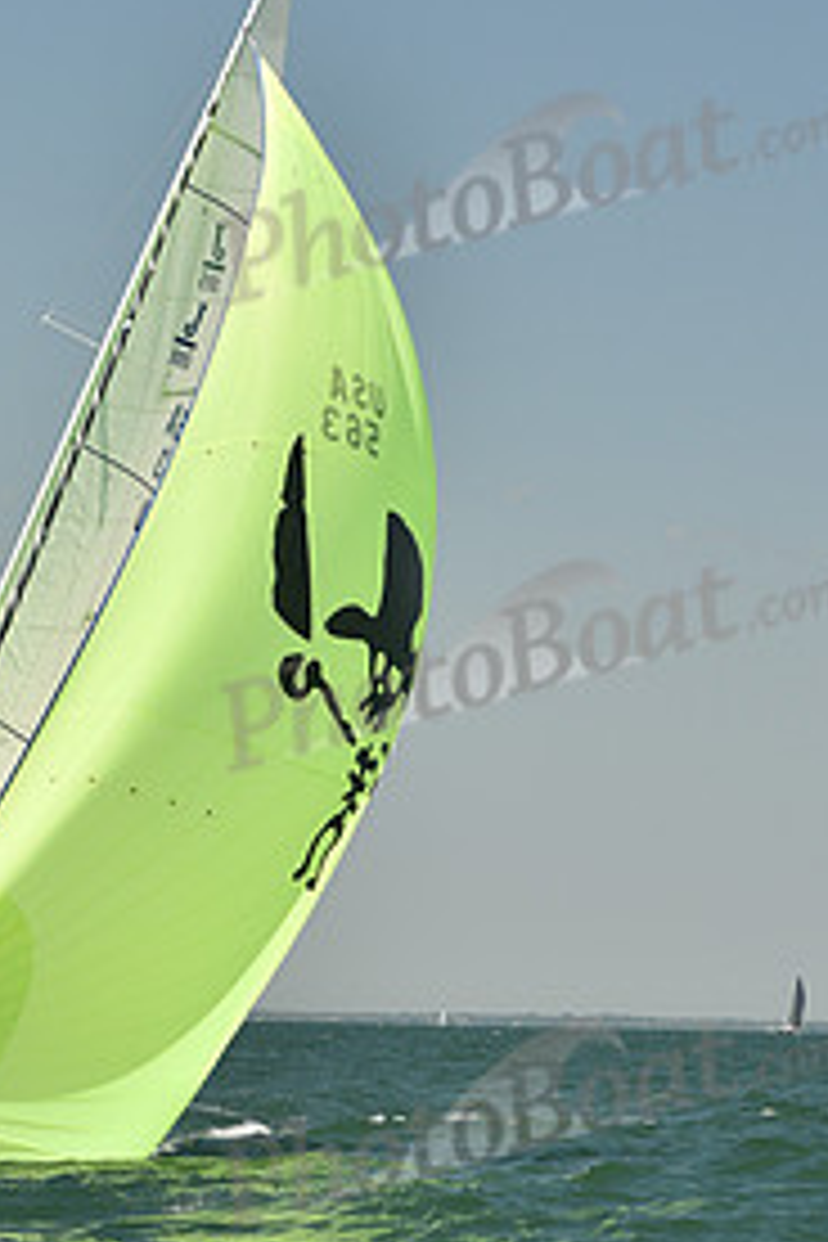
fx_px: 8417
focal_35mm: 244
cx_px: -11
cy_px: 486
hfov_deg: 5.6
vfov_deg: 8.4
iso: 250
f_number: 5
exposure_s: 1/800
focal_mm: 116
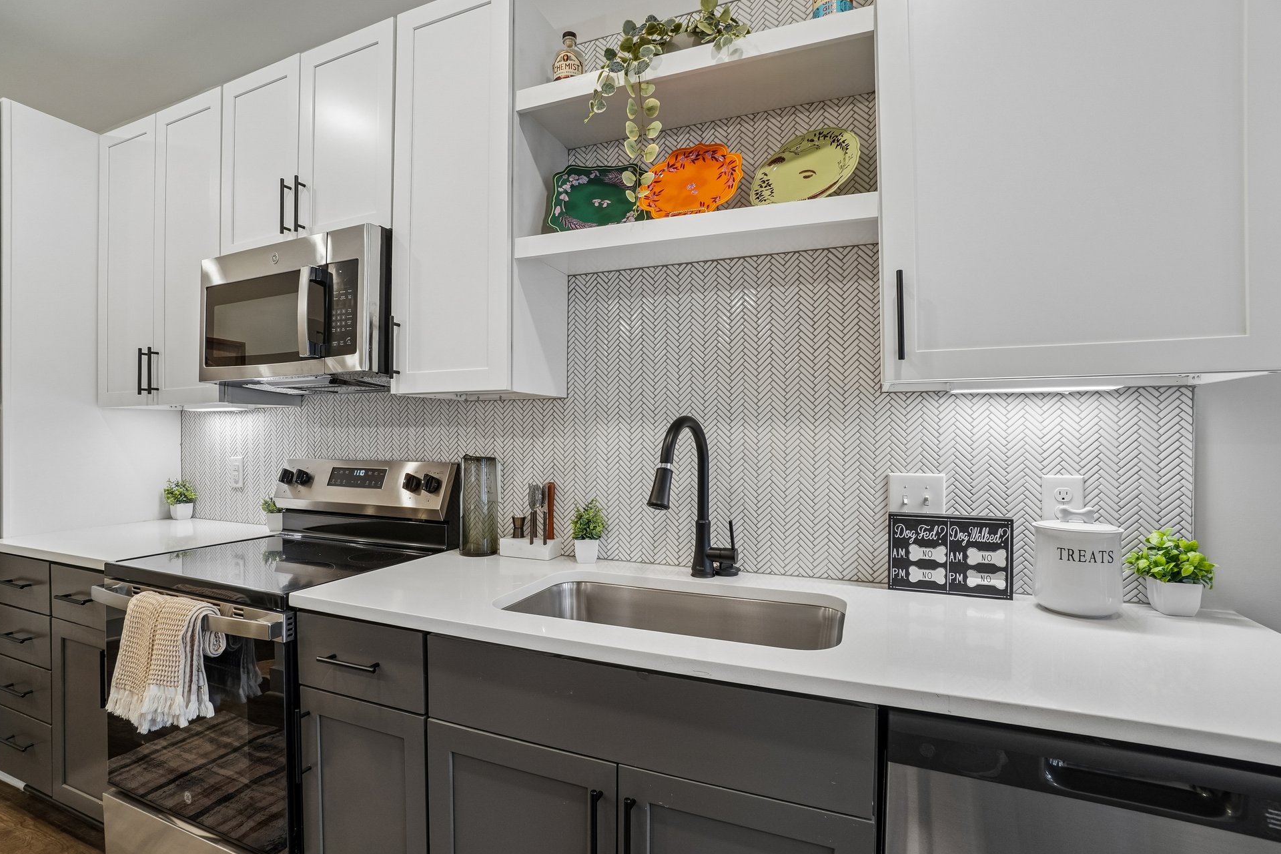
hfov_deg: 96.7
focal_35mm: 16
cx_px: 615
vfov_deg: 73.7
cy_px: 444
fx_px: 569
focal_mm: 10
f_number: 8
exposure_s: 1/15
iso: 400
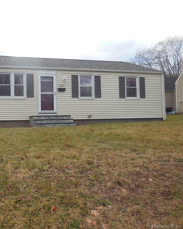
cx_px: 40
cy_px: 113
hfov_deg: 42.8
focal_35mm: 33
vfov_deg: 54.2
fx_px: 223
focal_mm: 4.5
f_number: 3.1
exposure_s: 1/160
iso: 125
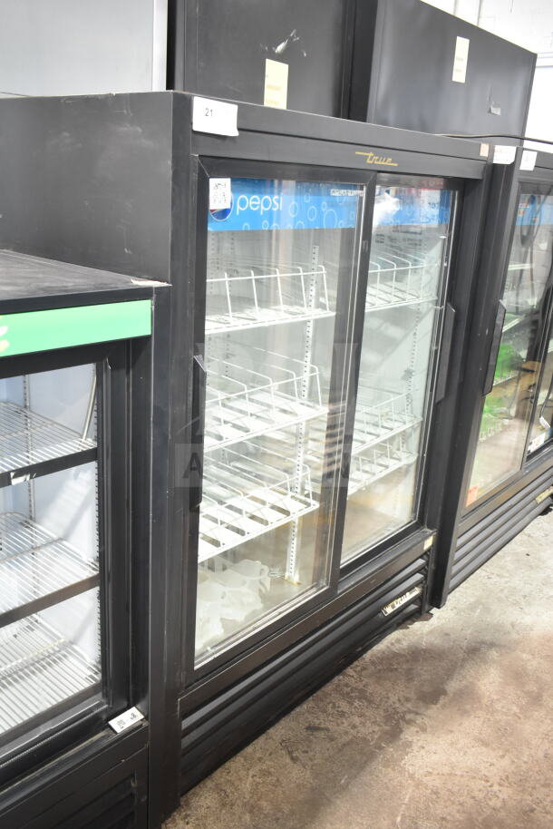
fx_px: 725
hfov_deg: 41.7
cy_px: 414
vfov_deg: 59.5
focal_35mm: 32
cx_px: 276
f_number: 3.8
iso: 1600
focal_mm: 21
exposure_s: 1/30
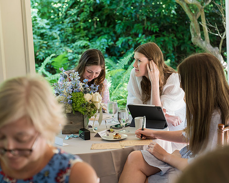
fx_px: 542
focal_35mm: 80
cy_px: 92
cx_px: 126
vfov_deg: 19.2
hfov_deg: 23.8
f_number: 4
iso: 640
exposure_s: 1/125
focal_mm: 70
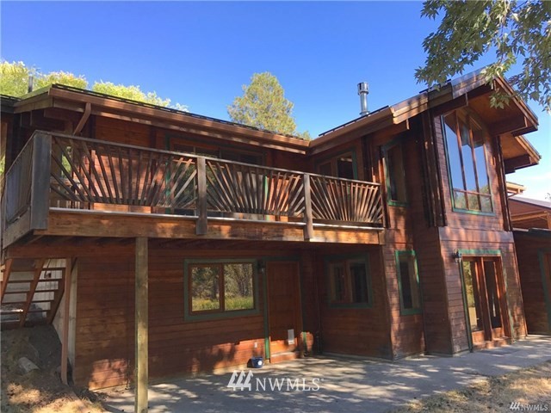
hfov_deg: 63.4
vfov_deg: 49.7
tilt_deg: +10.6
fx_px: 446
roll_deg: +2.9
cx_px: 276
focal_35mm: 28
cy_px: 206
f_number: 1.8
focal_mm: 3.99
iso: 20
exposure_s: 1/544
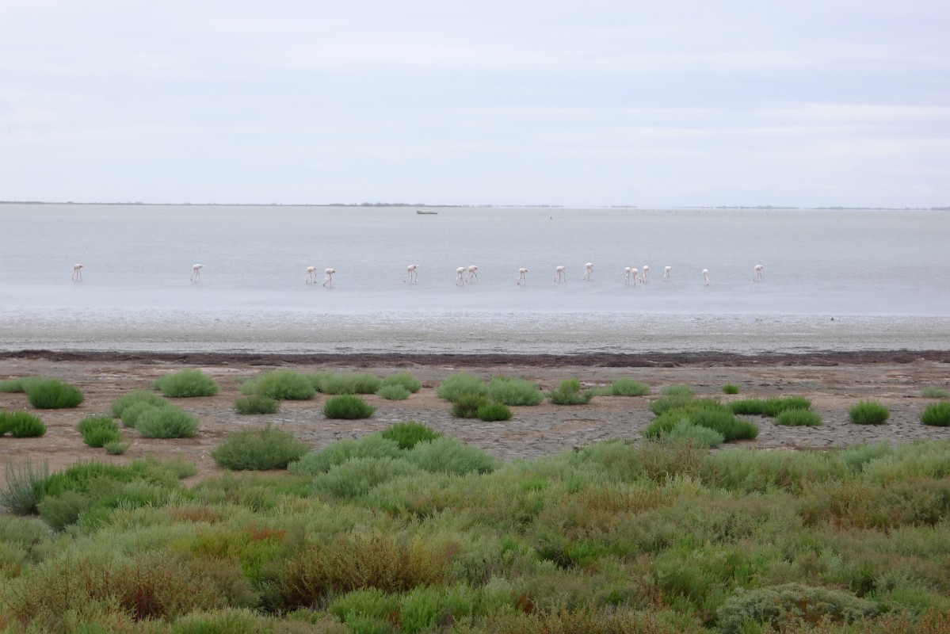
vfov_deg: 15.2
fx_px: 2375
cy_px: 317
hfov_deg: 22.6
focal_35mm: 90
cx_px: 475
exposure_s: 1/250
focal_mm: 19.2
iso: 80
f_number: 3.3
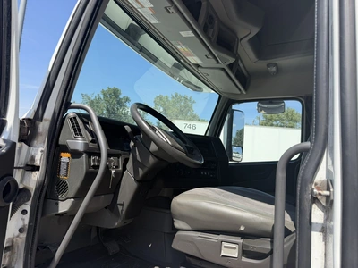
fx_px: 248
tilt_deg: +7.4
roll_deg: -1.8
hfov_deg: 71.6
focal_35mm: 24
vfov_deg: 56.8
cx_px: 179
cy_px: 134
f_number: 1.78
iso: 100
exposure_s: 1/3425
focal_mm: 6.76
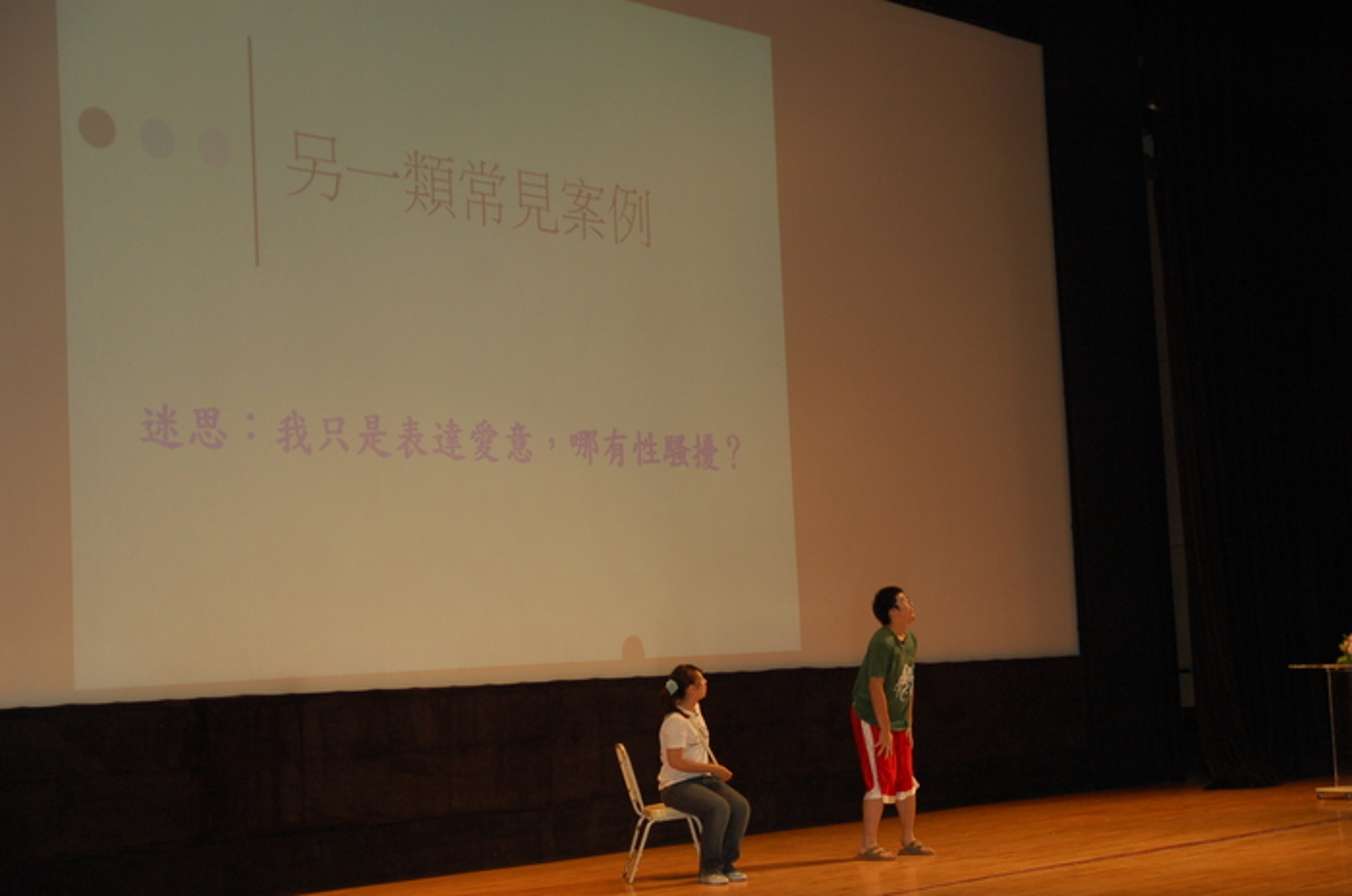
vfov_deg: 22.5
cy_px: 448
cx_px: 676
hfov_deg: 33.5
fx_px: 2249
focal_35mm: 60
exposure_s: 1/60
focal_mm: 40
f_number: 4
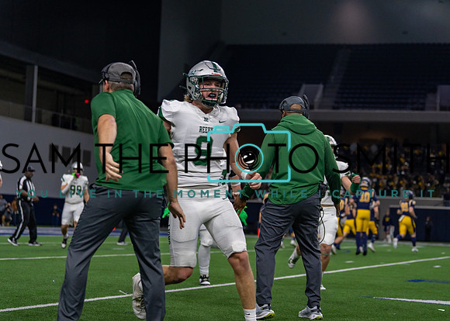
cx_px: 225
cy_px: 160
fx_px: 937
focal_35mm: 73
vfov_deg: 19.4
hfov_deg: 27.0
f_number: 2.8
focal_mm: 70
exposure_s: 1/1250
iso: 1600
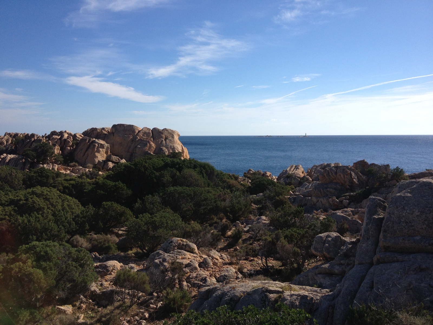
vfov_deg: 40.7
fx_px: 438
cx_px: 216
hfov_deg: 52.6
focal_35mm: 35
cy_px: 162
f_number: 2.4
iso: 64
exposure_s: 1/2304
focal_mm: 4.28
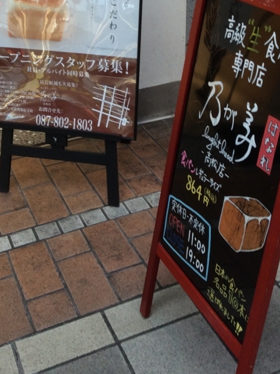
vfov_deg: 35.1
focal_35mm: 53
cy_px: 78
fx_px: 573
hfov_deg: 27.5
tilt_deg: -23.2
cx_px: 139
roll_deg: +1.8
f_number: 2.4
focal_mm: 3.3
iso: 50
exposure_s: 1/24
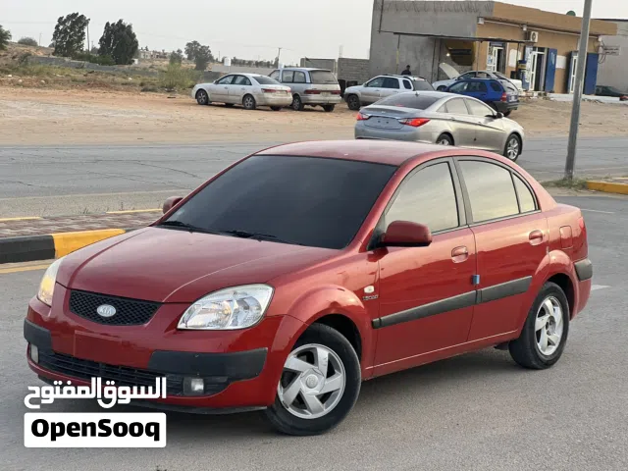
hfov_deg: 25.3
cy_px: 236
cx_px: 314
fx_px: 1397
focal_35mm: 77
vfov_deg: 19.1
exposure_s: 1/121
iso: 40
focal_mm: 9
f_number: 2.8
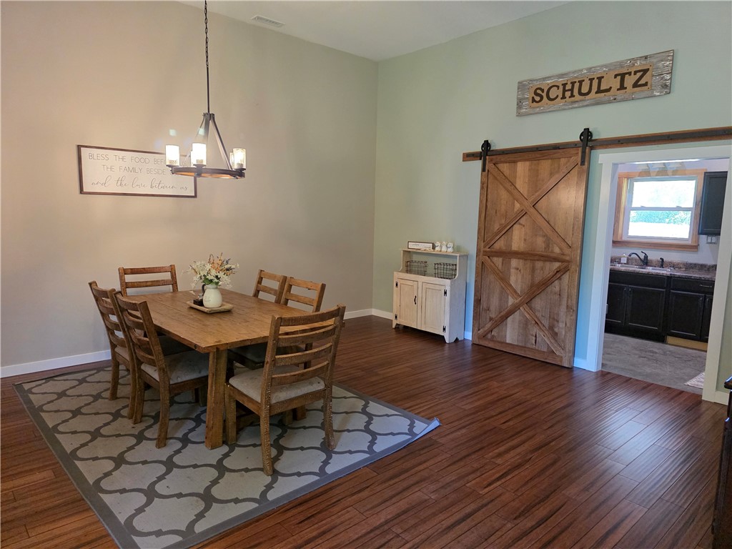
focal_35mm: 23
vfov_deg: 58.9
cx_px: 366
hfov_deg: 73.9
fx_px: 486
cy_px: 274
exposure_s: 1/120
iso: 640
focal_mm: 6.3
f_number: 1.7
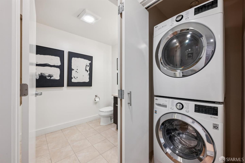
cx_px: 122
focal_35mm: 14
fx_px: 99
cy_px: 82
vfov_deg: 79.2
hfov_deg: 102.3
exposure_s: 1/2.5
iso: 140
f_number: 8
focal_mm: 14.5
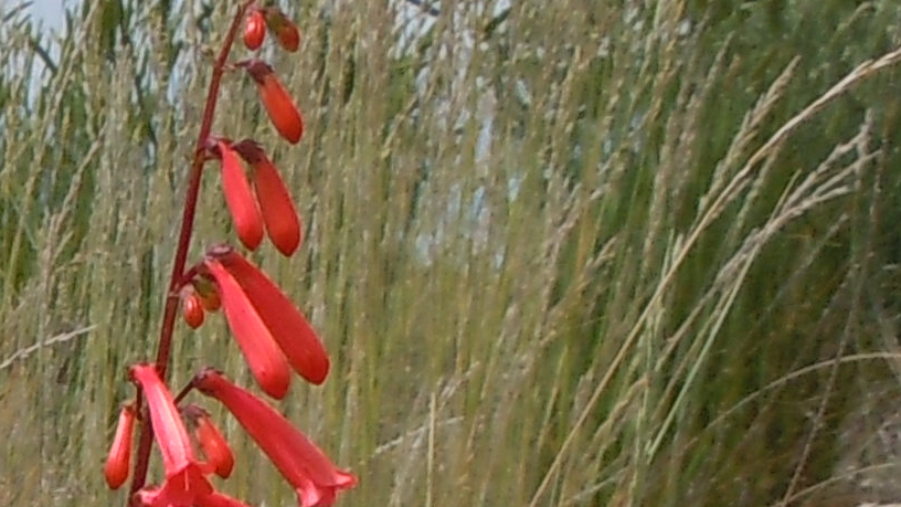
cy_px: 1298
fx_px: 4133
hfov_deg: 12.0
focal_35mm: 173
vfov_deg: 6.6
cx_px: -385
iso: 100
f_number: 7
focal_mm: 5.4
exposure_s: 1/400
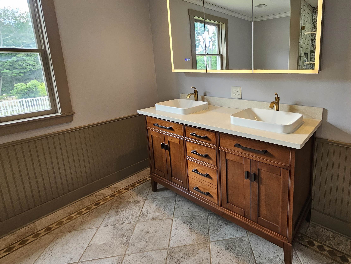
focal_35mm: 18
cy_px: 102
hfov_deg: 84.8
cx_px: 233
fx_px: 183
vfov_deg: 70.6
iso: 100
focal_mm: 2.2
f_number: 2.2
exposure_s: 1/60
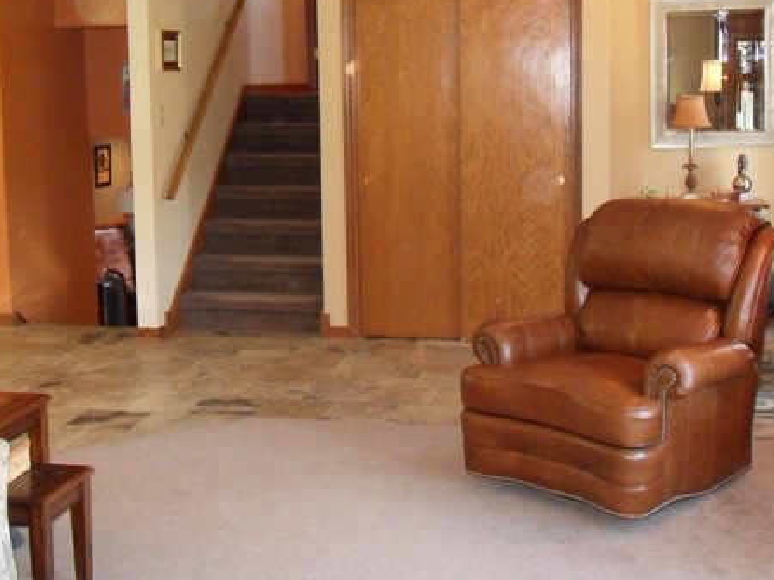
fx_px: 1118
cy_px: 199
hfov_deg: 38.2
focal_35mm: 50
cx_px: 371
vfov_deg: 28.9
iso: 480
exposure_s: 1/45
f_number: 3.5
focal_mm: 6.3
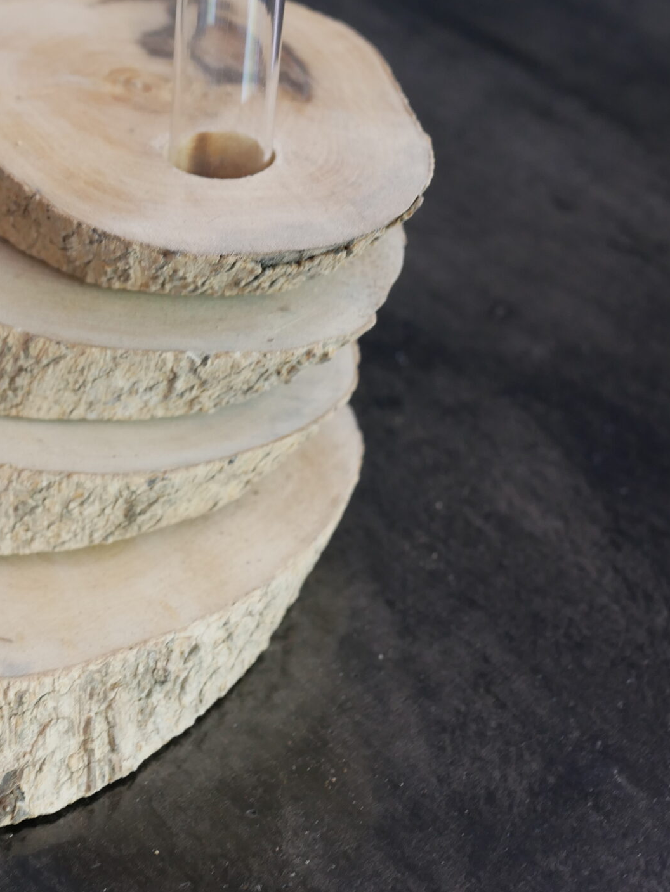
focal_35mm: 91
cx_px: 99
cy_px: 444
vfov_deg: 21.5
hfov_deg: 16.1
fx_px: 2347
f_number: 5.1
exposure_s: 1/6
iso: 400
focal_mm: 25
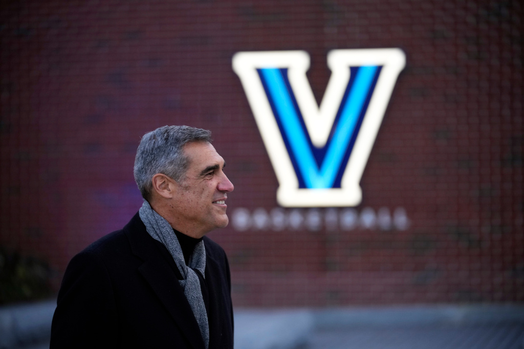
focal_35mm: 117
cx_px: 262
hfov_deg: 17.5
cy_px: 174
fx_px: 1702
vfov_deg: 11.7
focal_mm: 117
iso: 2000
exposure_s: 1/250
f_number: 2.8
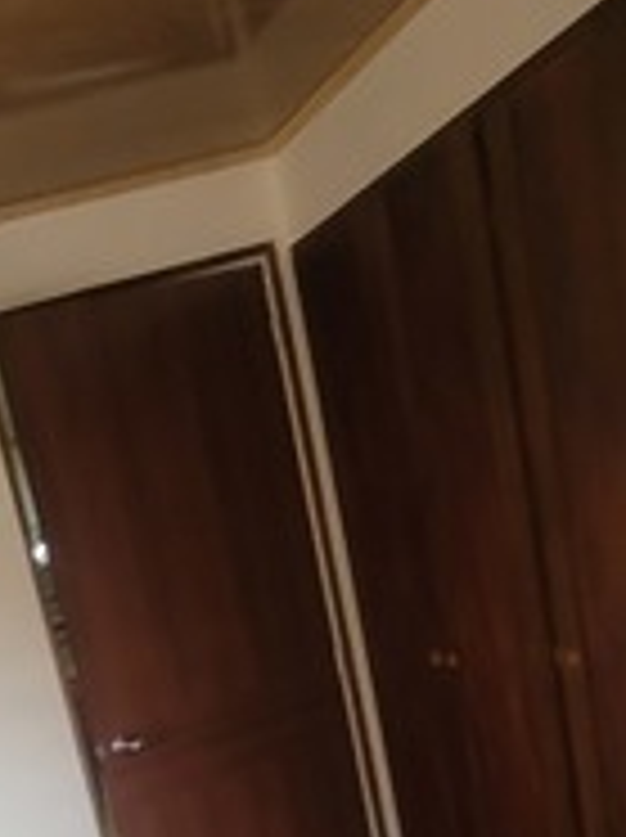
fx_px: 1015
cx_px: -9
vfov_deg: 37.6
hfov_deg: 31.5
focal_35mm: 42
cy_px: 918
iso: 320
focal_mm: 2.2
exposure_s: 1/40
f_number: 2.2
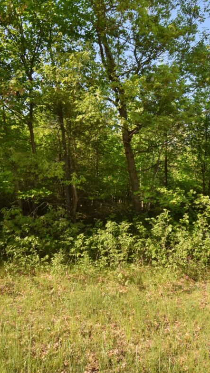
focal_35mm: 24
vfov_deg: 76.3
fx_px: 238
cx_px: 117
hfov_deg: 47.6
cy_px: 188
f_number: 14
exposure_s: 1/200
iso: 320
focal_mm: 10
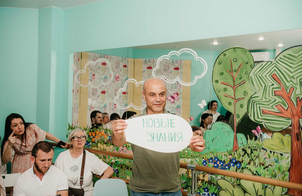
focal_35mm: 44
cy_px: 92
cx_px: 147
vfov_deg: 30.2
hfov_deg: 45.2
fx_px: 363
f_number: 4
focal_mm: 42
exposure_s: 1/160
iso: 200
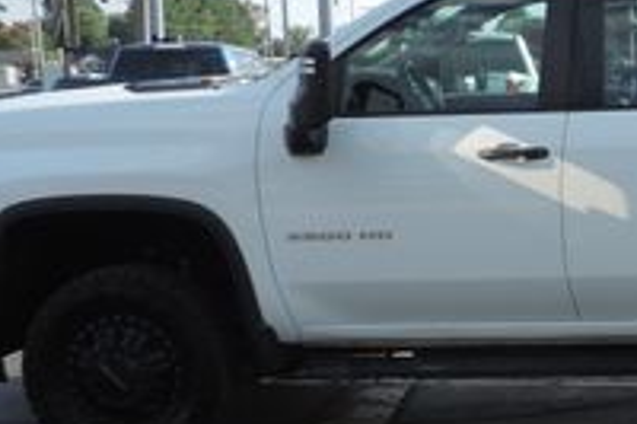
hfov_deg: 23.3
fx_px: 1414
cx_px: 761
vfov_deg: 17.0
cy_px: 265
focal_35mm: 80
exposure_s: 1/640
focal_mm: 4.3
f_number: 3
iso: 80
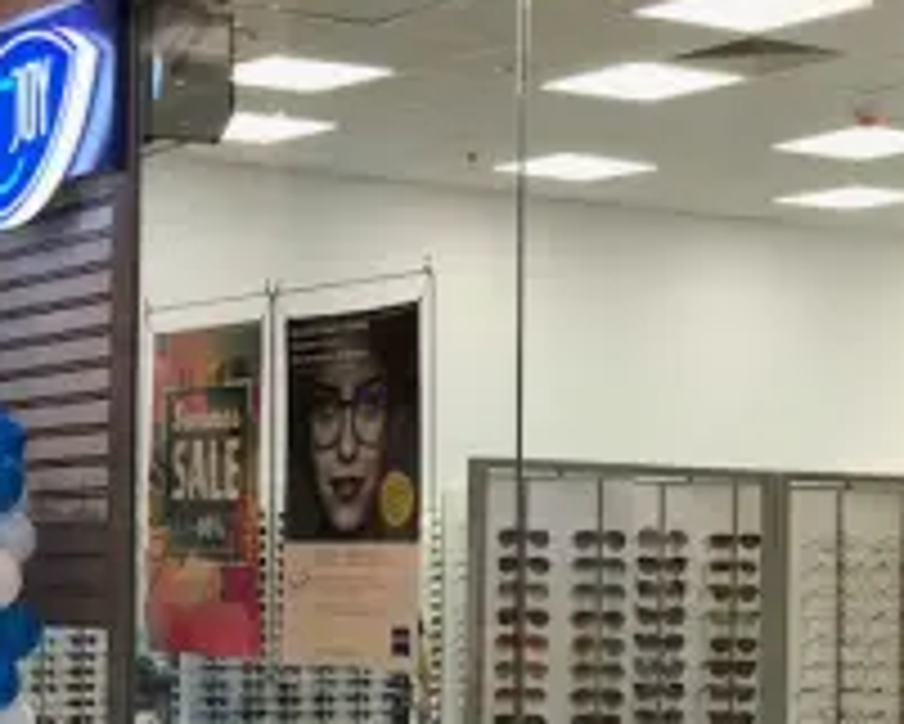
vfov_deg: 15.2
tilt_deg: -0.3
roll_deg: +0.4
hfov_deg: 18.9
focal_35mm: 101
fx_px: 2704
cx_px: 243
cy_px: 558
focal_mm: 6
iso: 64
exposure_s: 1/50
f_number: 2.4
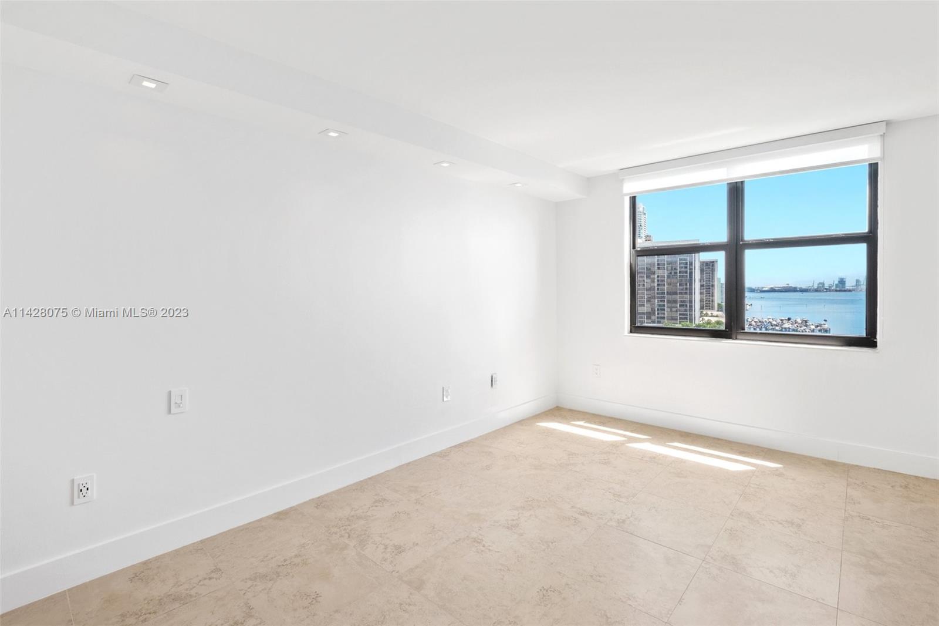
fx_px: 391
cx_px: 470
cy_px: 313
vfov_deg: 77.3
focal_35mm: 15
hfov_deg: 100.4
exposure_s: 1/40
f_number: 8
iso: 200
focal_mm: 10
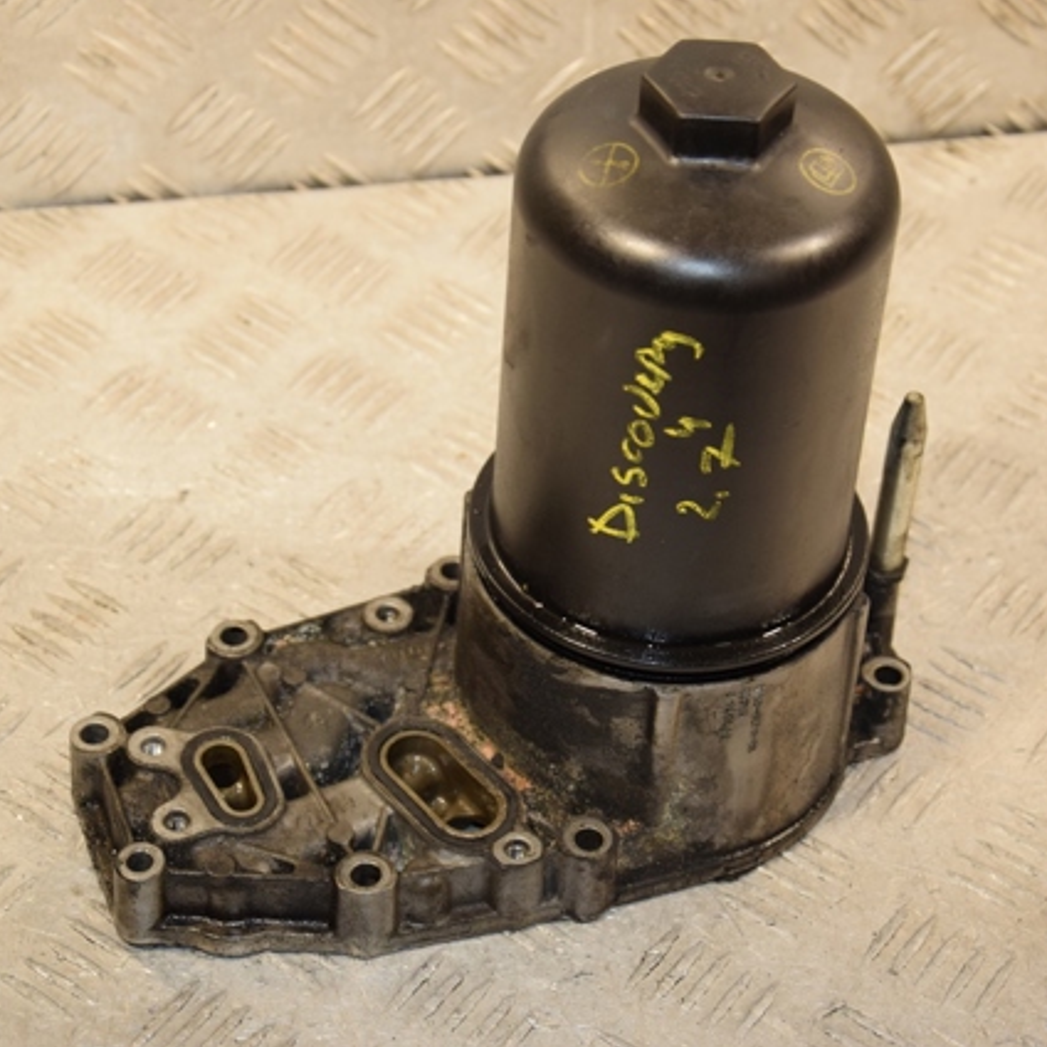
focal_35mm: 87
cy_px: 524
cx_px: 531
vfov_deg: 20.0
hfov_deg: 20.0
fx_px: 2965
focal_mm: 45
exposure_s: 1/200
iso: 800
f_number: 5
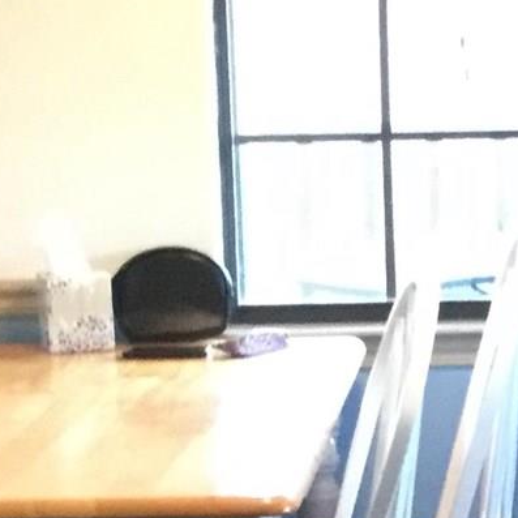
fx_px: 2692
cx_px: 628
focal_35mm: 159
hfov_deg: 10.8
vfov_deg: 11.0
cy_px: 324
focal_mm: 3.3
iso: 250
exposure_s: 1/15
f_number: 2.4
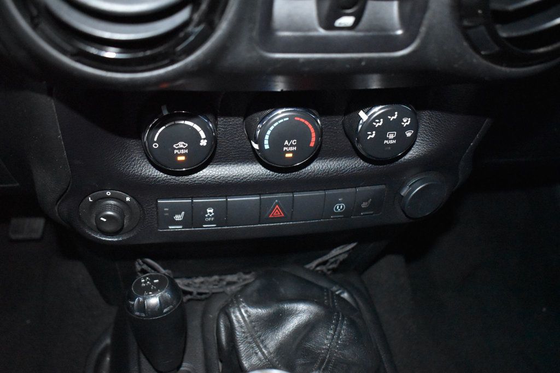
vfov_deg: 35.5
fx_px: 583
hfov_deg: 51.3
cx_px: 280
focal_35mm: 38
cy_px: 186
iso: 6400
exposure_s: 1/60
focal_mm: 25
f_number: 4
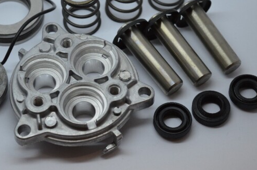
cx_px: 93
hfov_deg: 19.4
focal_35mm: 105
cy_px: 52
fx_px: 749
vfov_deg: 13.0
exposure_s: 1/125
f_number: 5.3
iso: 400
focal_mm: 48
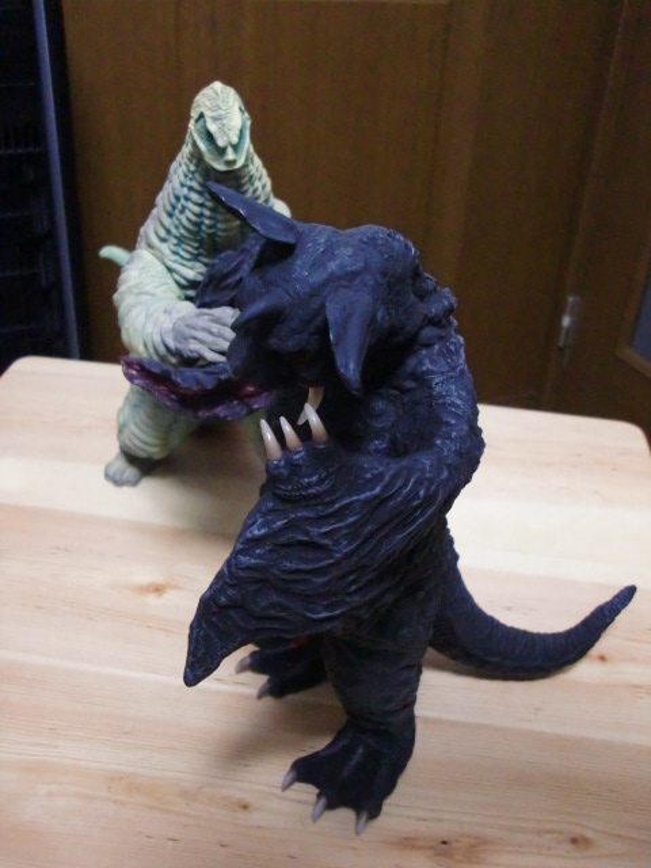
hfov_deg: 39.7
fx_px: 903
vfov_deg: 51.4
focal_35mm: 36
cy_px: 434
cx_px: 326
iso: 1000
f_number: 2.8
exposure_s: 1/60
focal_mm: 6.3
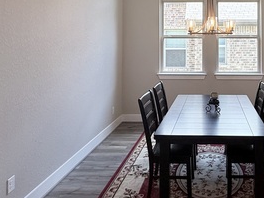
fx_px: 259
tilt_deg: +2.2
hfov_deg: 51.0
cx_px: 207
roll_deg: -0.1
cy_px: 30
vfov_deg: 39.5
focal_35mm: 34
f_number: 2.2
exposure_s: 1/120
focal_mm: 2.22
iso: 125
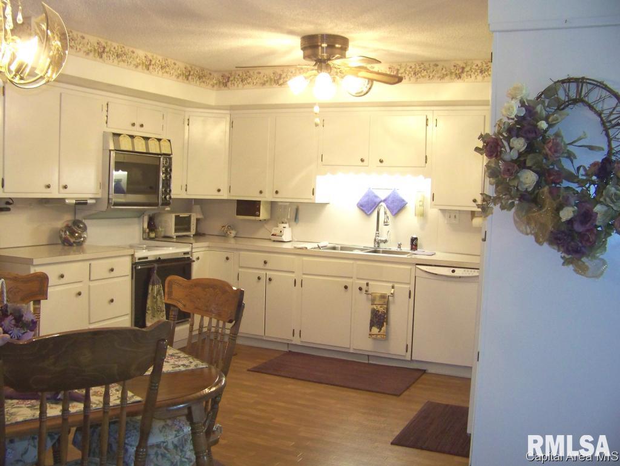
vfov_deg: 39.7
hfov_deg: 51.3
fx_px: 645
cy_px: 233
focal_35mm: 36
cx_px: 310
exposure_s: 1/30
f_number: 2.8
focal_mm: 5.85
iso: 200
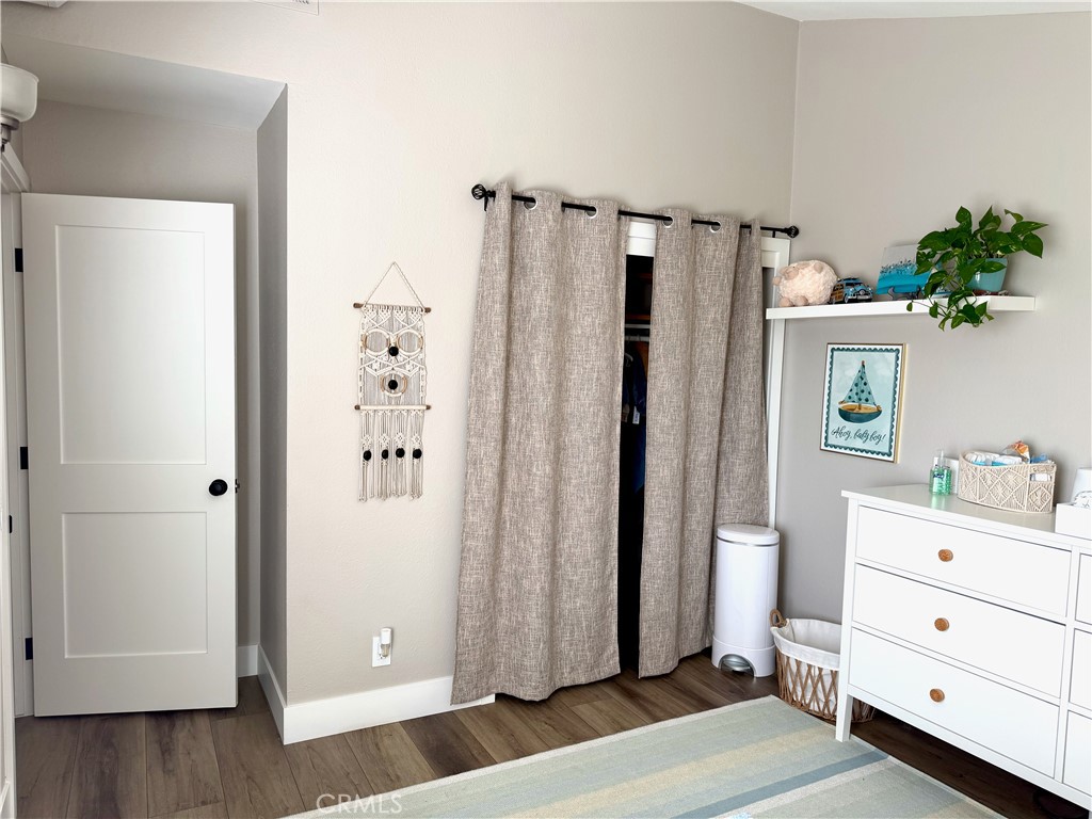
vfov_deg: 56.8
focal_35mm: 24
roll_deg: -1.8
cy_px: 410
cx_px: 546
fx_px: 757
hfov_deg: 71.6
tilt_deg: -4.1
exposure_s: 1/121
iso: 64
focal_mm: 6.76
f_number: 1.78
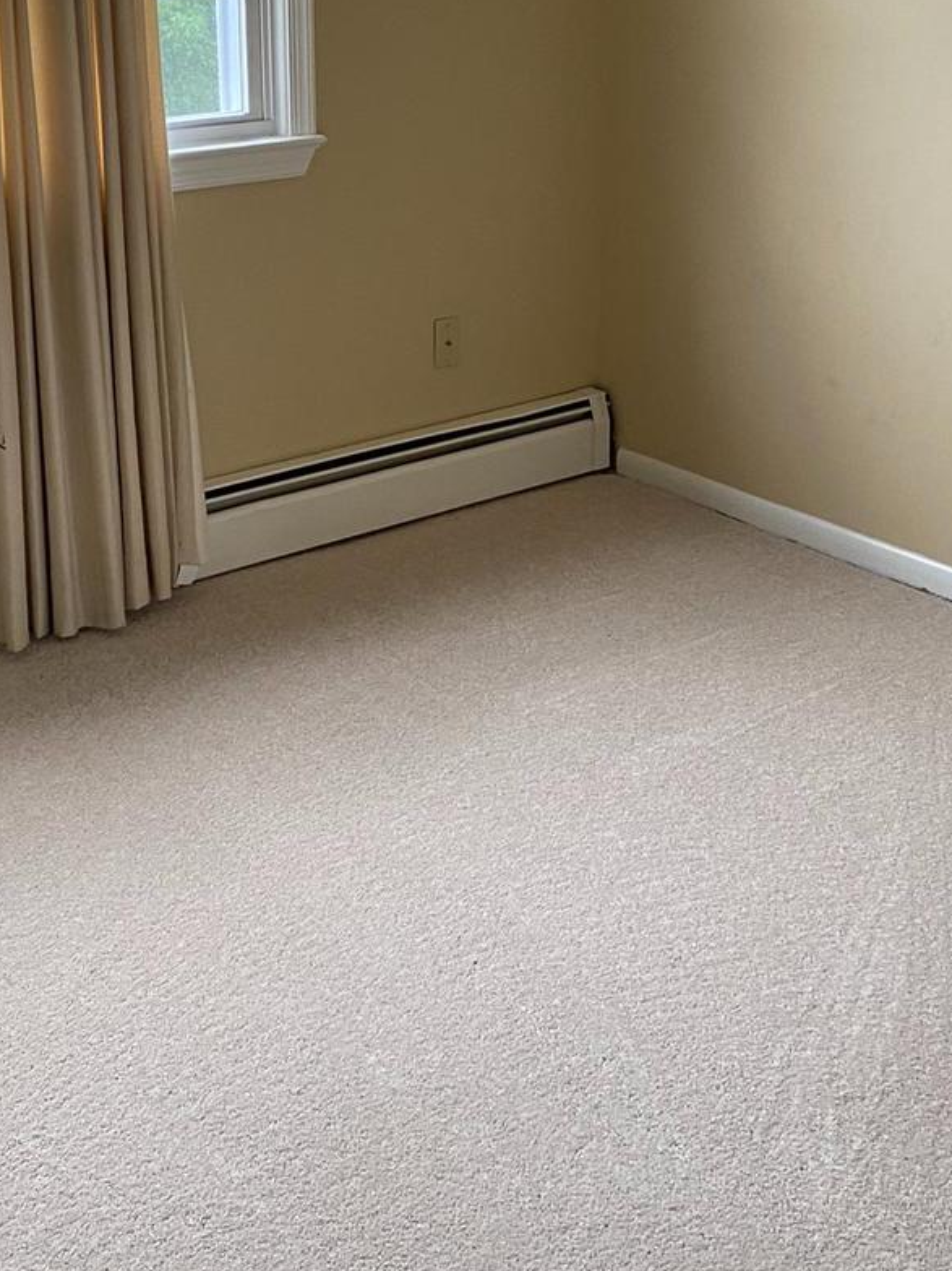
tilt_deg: -15.1
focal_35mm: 51
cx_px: 431
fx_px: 1871
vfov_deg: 36.8
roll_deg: +0.8
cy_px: 354
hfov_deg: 28.5
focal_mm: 4.25
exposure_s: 1/60
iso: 125
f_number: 1.8
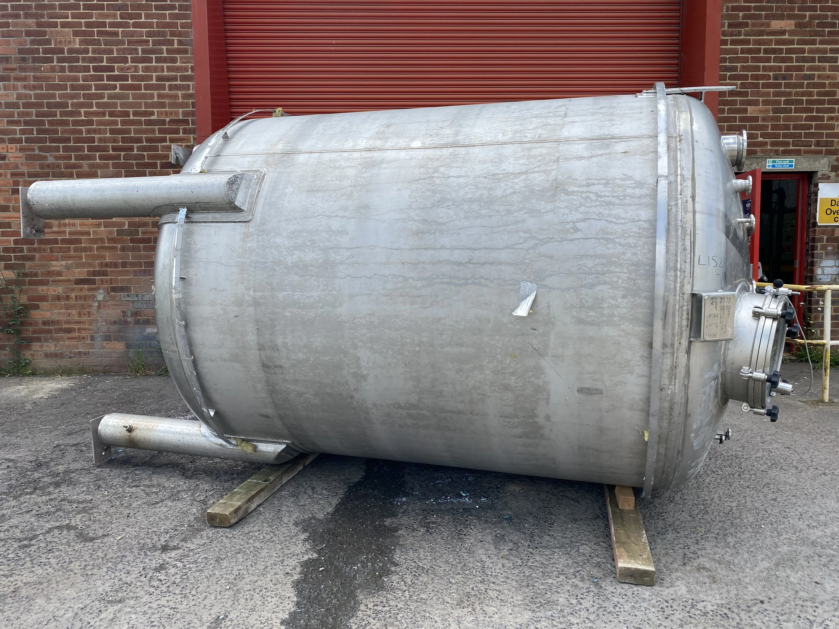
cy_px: 314
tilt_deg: -5.8
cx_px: 420
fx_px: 630
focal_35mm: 26
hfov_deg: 67.3
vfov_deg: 53.1
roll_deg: +1.1
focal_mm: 4.25
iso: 32
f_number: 1.8
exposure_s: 1/1629
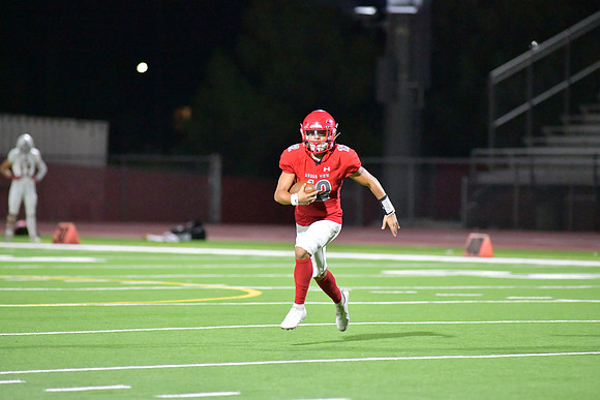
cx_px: 300
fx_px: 5001
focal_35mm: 300
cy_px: 200
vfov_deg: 4.6
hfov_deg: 6.9
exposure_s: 1/1250
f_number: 4
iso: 16000
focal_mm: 300
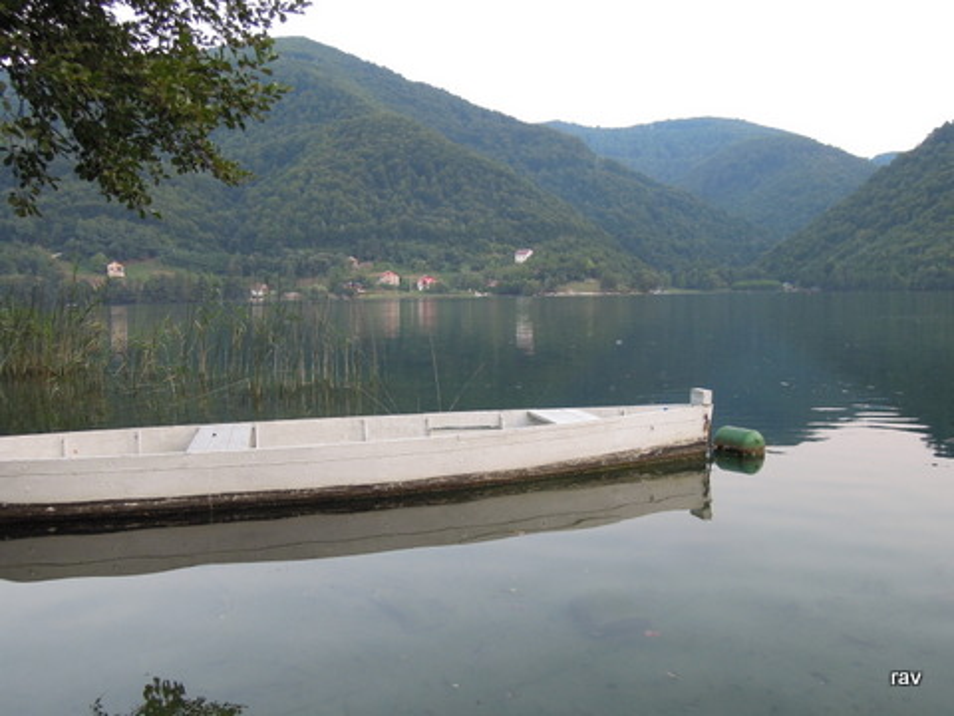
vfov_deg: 45.4
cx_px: 477
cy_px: 358
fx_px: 854
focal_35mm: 31
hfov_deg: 58.4
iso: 220
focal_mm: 5.5
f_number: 3
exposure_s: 1/50
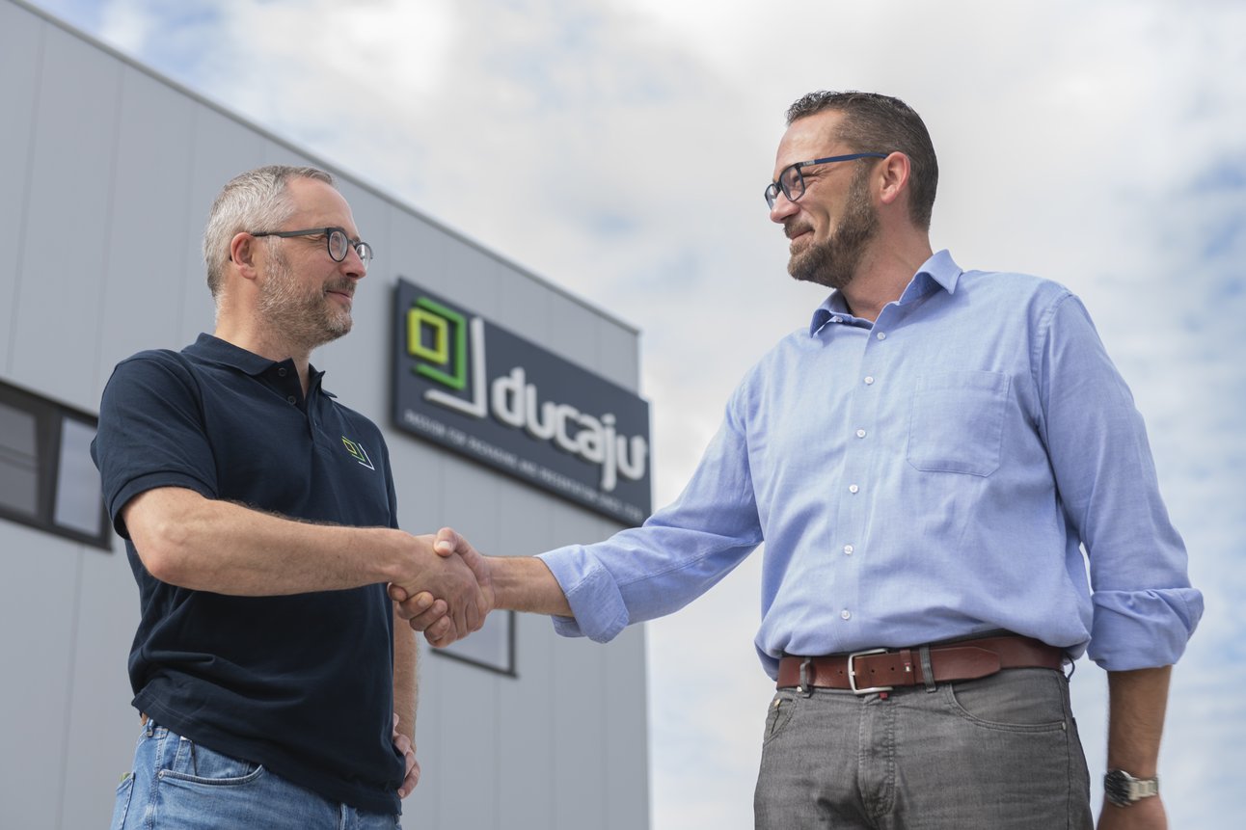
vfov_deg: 22.6
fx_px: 2076
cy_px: 415
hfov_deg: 33.4
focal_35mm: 60
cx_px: 623
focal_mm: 60
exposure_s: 1/125
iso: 31
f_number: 4.5
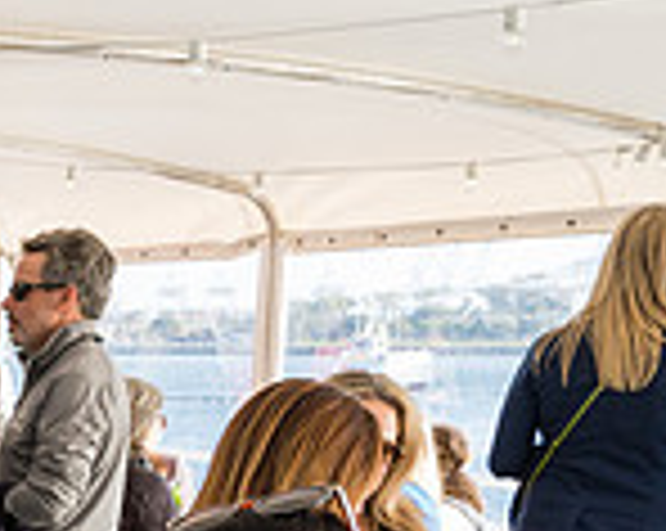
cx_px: -580
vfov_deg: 14.8
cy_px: 740
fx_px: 1929
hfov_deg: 16.1
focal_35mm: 98
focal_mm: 26.6
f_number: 5.6
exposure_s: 1/200
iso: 500
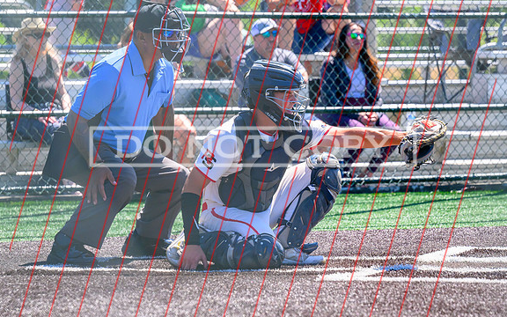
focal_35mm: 217
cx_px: 282
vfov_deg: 6.0
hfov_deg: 9.7
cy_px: 198
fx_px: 2998
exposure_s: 1/3200
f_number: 5
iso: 1100
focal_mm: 160
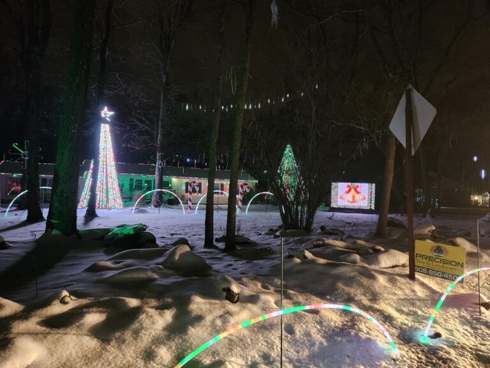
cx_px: 245
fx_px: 326
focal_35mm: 23
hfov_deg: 73.9
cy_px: 184
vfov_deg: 58.9
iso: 800
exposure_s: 1/24
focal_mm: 5.4
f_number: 1.8
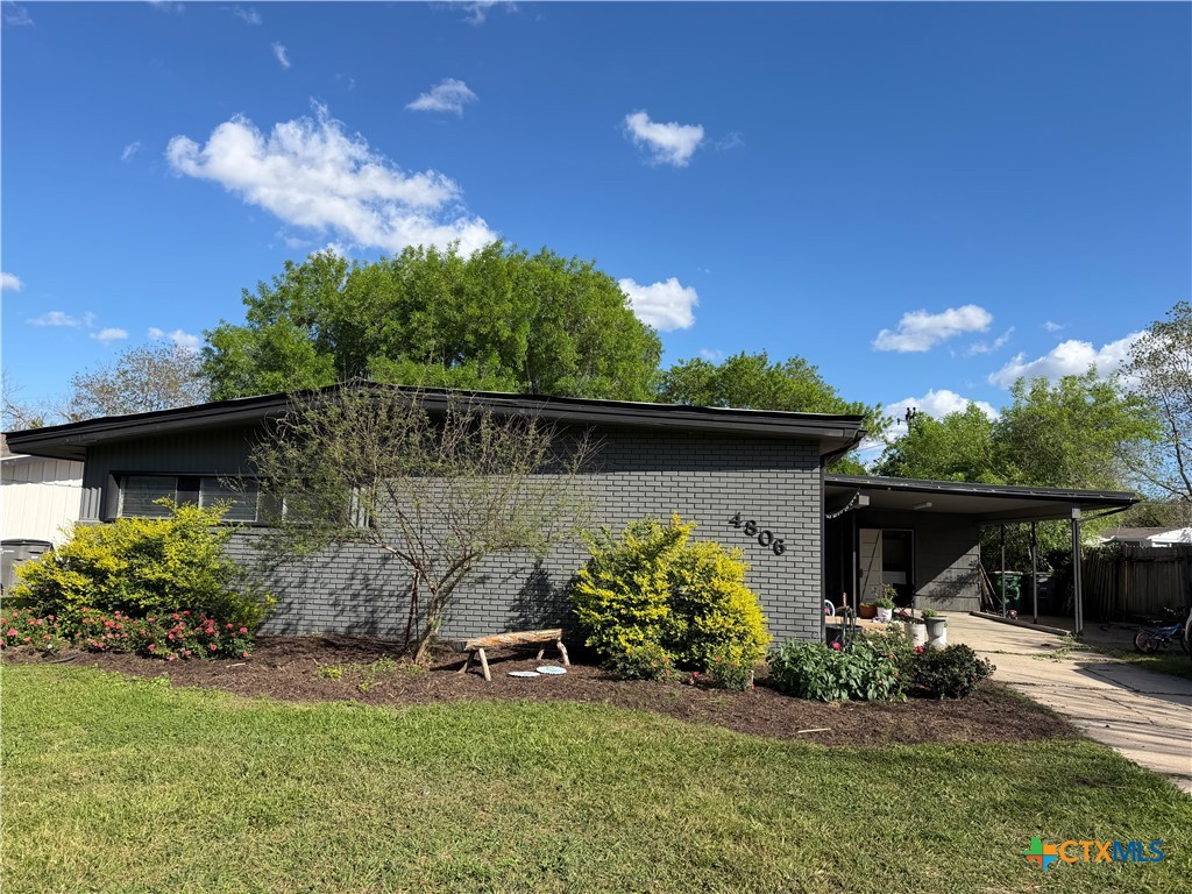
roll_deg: -1.5
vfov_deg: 56.8
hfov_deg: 71.6
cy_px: 447
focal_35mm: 24
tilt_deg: +5.0
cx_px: 596
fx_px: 826
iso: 80
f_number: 1.78
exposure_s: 1/3759
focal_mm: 6.76
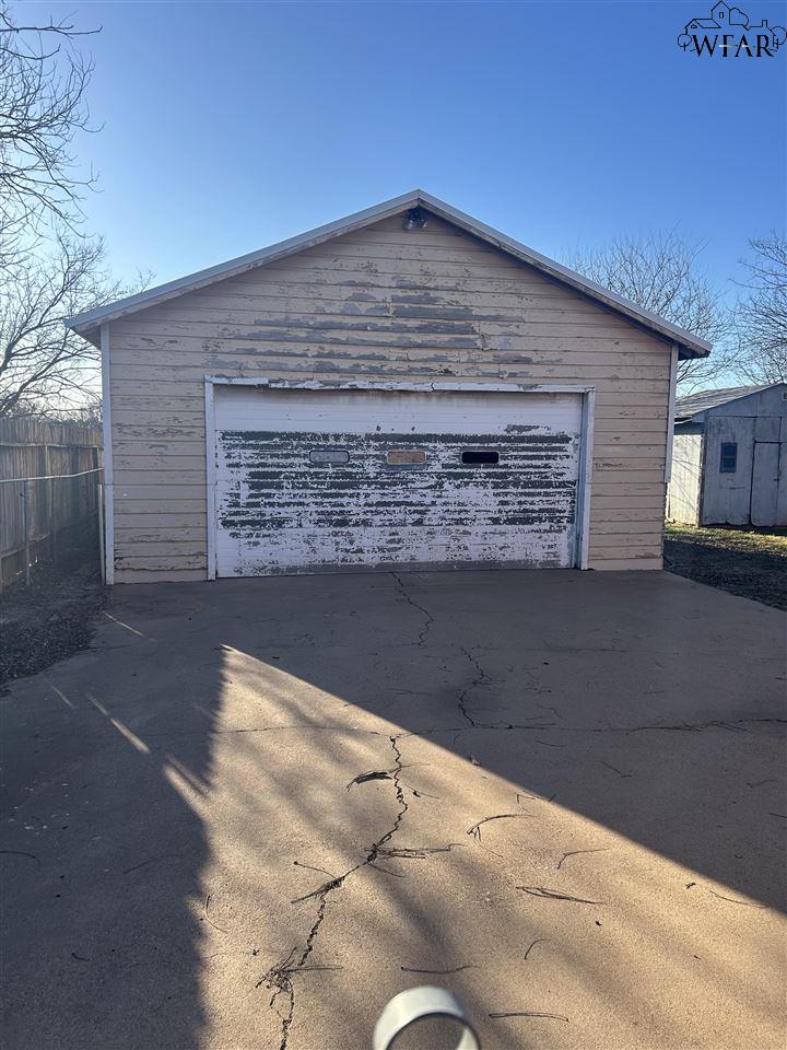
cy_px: 525
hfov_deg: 53.1
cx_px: 394
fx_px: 788
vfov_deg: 67.3
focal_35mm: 26
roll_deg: -0.2
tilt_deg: -8.6
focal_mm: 5.7
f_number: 1.5
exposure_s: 1/2165
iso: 50
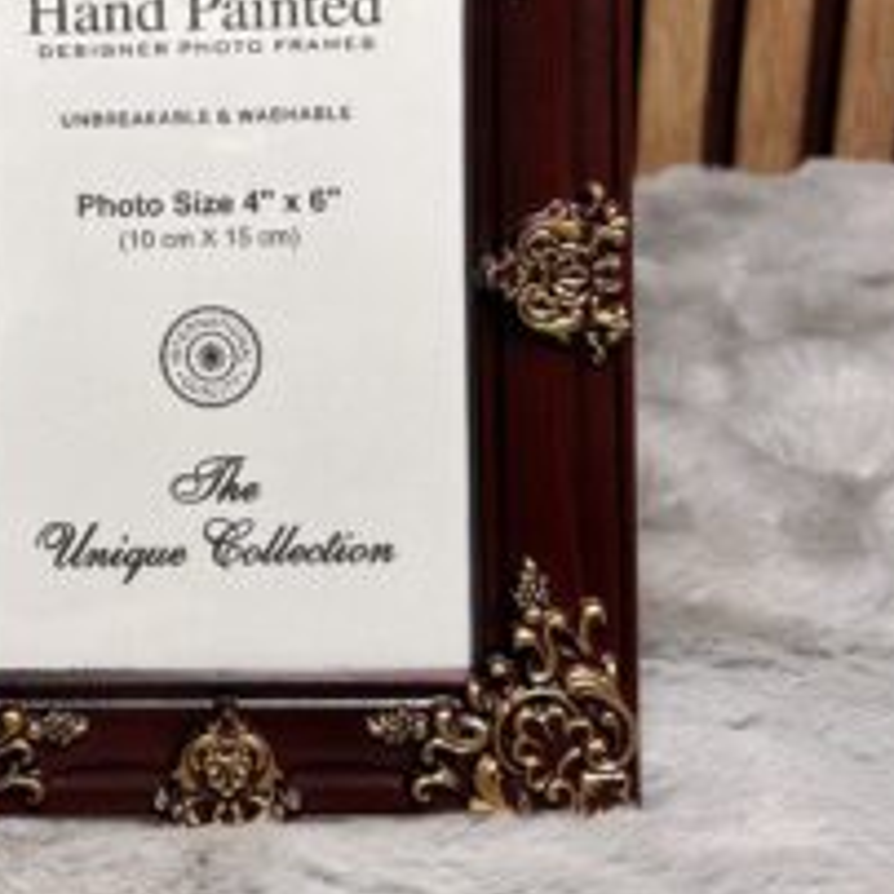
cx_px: 177
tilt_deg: -22.4
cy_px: 206
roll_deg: +0.9
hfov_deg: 31.4
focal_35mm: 53
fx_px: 1549
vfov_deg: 31.5
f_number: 1.5
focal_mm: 5.7
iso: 50
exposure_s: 1/99
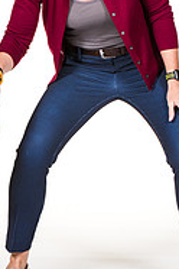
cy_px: 75
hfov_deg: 4.1
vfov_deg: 6.2
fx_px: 2491
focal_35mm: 334
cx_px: 77
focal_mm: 92
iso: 200
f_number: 6.3
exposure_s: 1/160
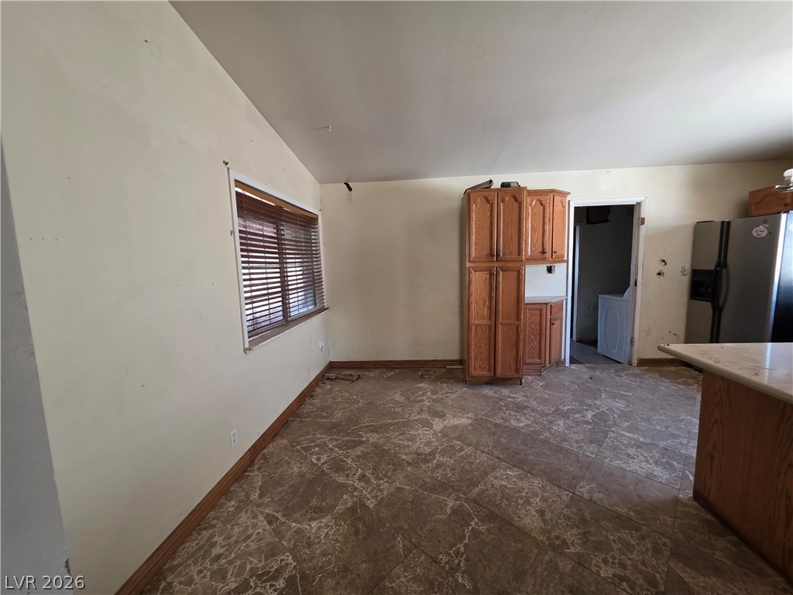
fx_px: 298
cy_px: 298
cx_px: 396
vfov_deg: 89.9
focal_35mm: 13
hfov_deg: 106.2
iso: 200
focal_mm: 2.2
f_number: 1.9
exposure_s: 1/60
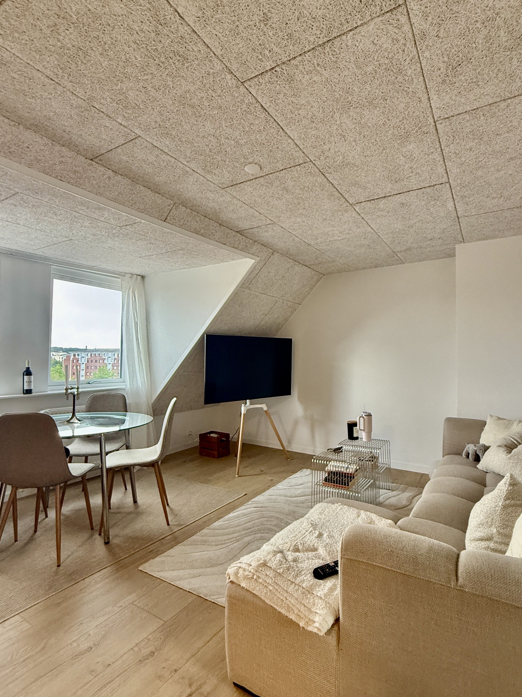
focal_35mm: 18
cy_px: 353
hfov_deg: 71.5
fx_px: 362
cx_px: 283
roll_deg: -0.6
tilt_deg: +1.6
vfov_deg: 87.8
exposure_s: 1/99
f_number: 2.2
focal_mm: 2.22
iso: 320
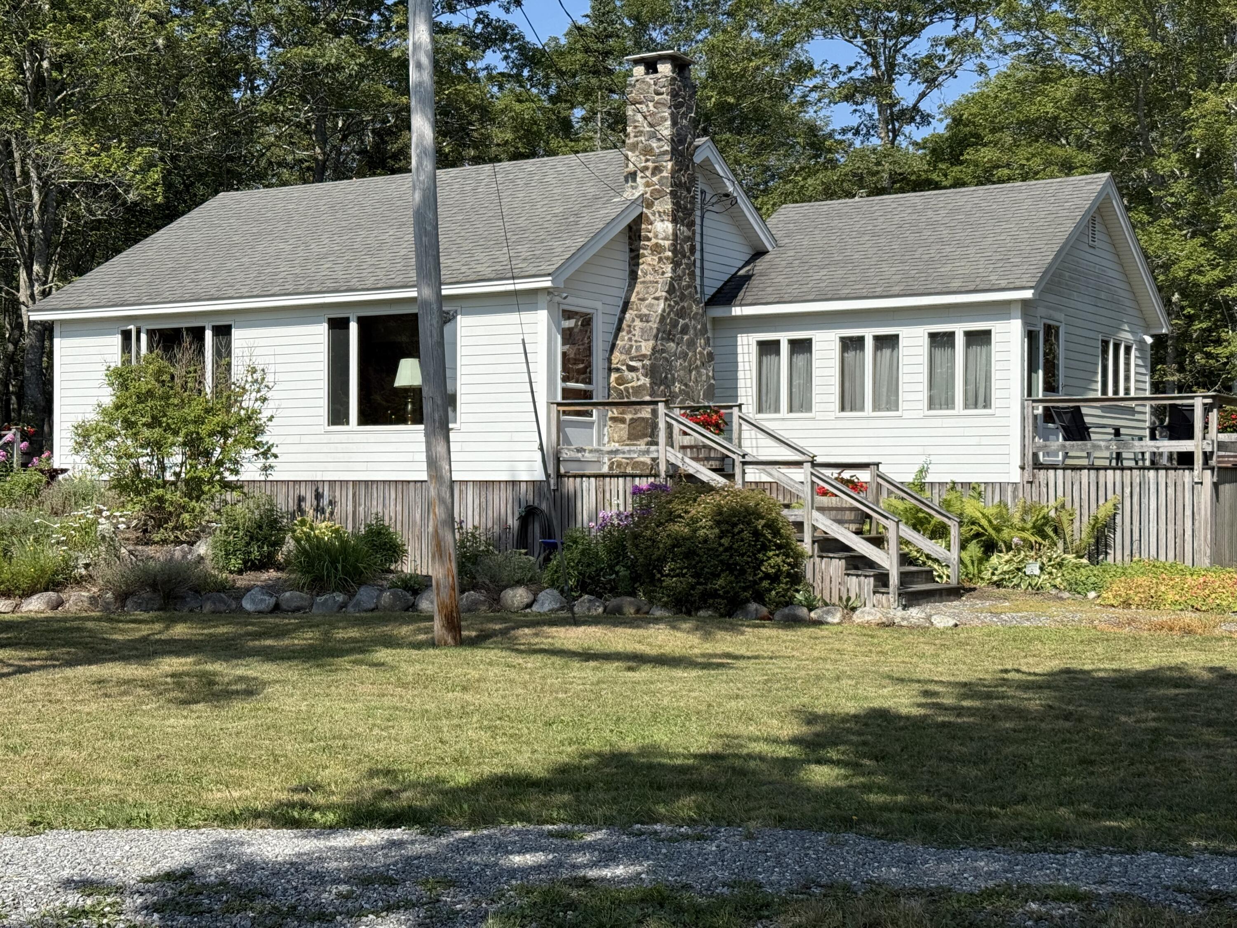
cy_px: 464
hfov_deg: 39.7
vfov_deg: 30.3
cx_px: 618
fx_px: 1715
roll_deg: -0.8
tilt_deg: +0.9
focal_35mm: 48
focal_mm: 6.76
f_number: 1.78
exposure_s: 1/4329
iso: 64
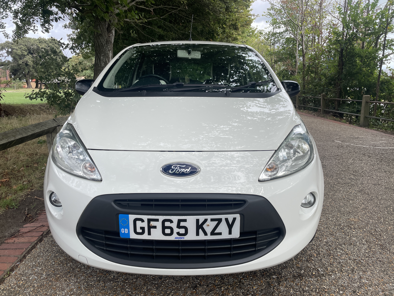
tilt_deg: -10.3
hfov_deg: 67.3
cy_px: 148
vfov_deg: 53.1
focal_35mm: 26
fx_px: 296
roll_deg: +2.2
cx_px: 197
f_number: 1.6
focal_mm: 4.2
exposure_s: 1/1014
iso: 32
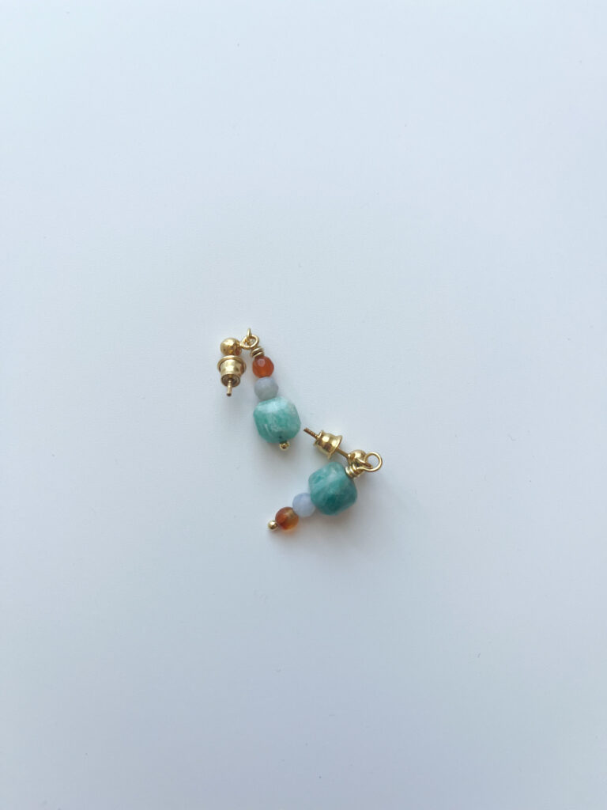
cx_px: 304
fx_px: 608
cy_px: 405
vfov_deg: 67.3
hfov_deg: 53.1
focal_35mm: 26
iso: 100
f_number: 1.6
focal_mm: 5.1
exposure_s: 1/120
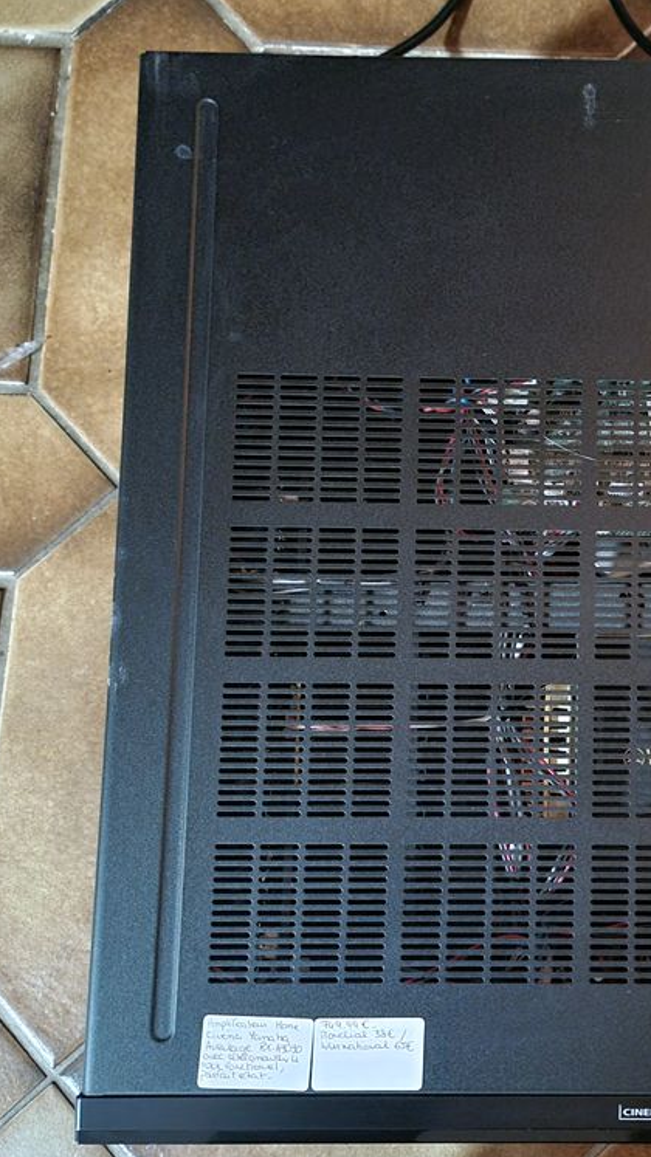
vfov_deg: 56.6
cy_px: 578
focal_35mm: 35
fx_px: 1074
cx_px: 636
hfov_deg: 31.4
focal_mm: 6.7
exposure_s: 1/14
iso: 1250
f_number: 1.8
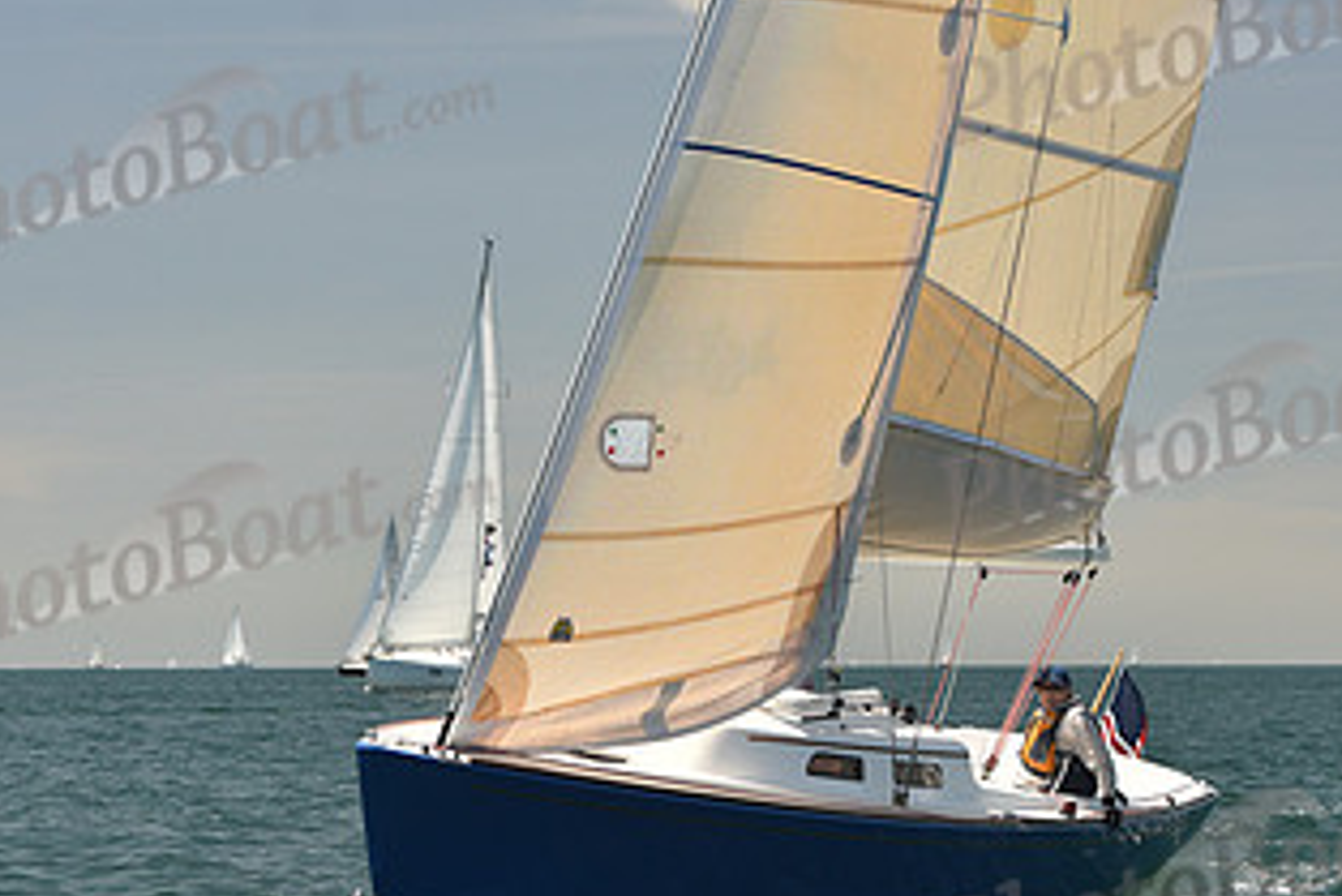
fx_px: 5669
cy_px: 714
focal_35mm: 152
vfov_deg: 9.0
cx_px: 720
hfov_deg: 13.5
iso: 250
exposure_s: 1/800
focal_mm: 82
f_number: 4.5
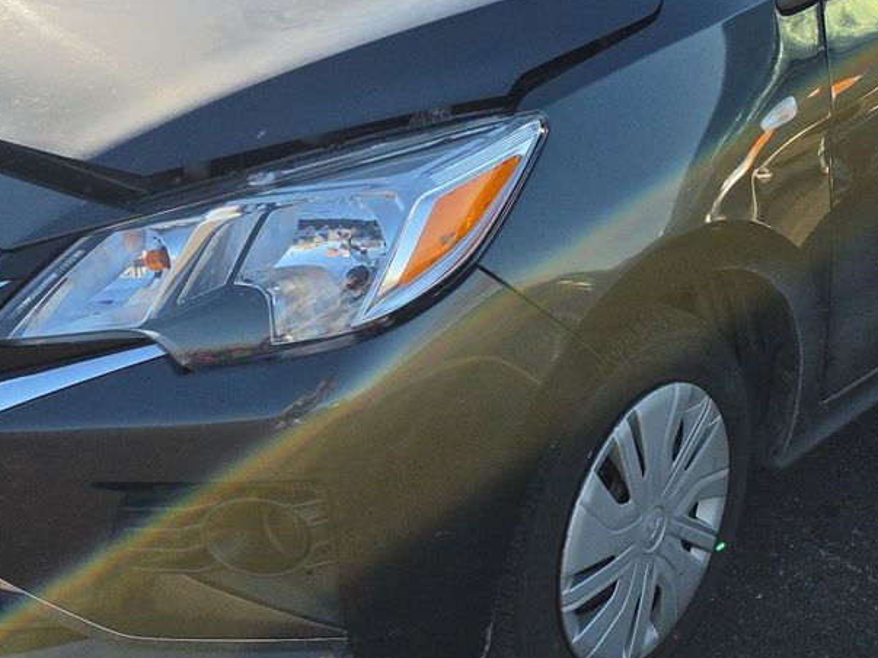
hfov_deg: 31.7
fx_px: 1547
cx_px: 479
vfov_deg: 23.8
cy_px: 167
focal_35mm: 61
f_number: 1.4
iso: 64
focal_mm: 6.5
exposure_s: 1/6806
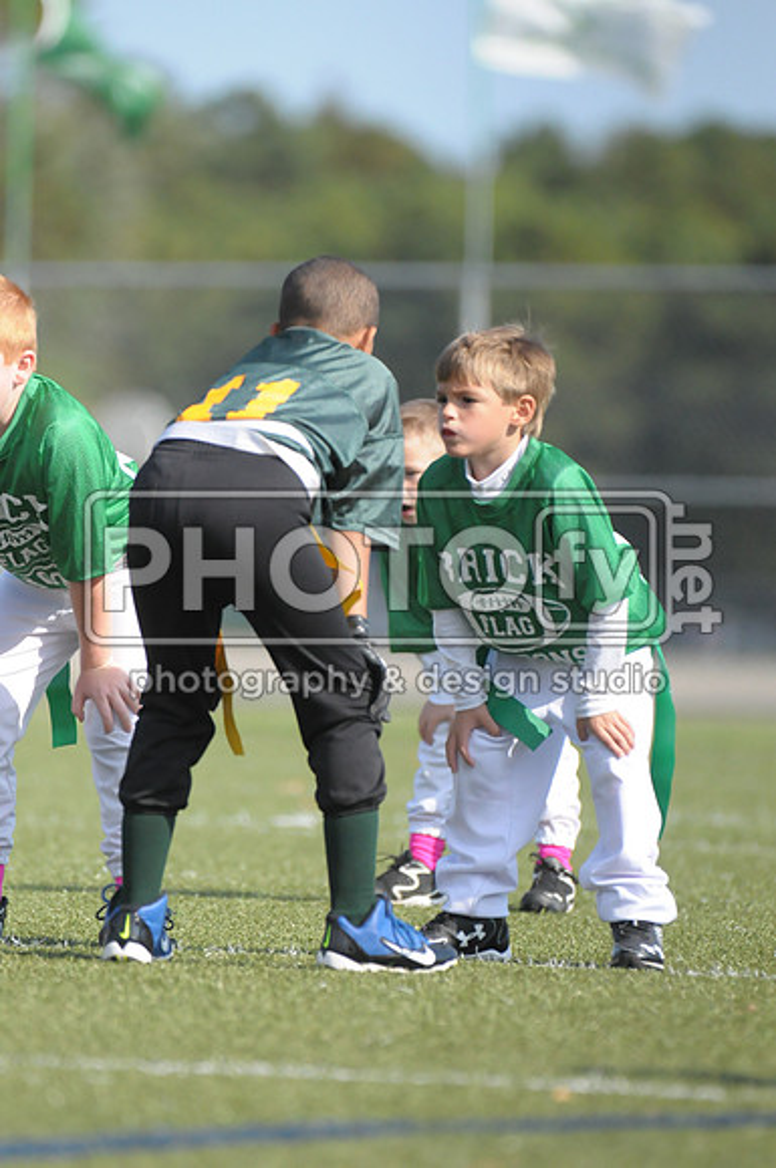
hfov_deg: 3.0
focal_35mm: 450
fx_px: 14592
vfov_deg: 4.6
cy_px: 584
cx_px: 388
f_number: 4
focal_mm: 300
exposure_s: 1/8000
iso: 1600
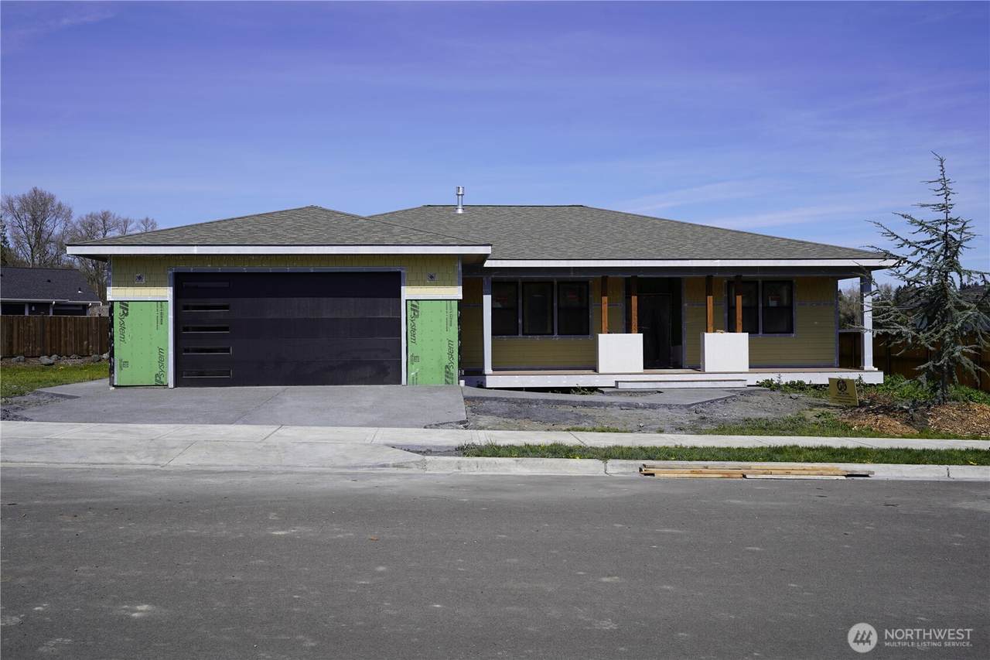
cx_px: 495
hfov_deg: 60.3
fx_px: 852
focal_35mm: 31
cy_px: 330
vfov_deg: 42.3
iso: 100
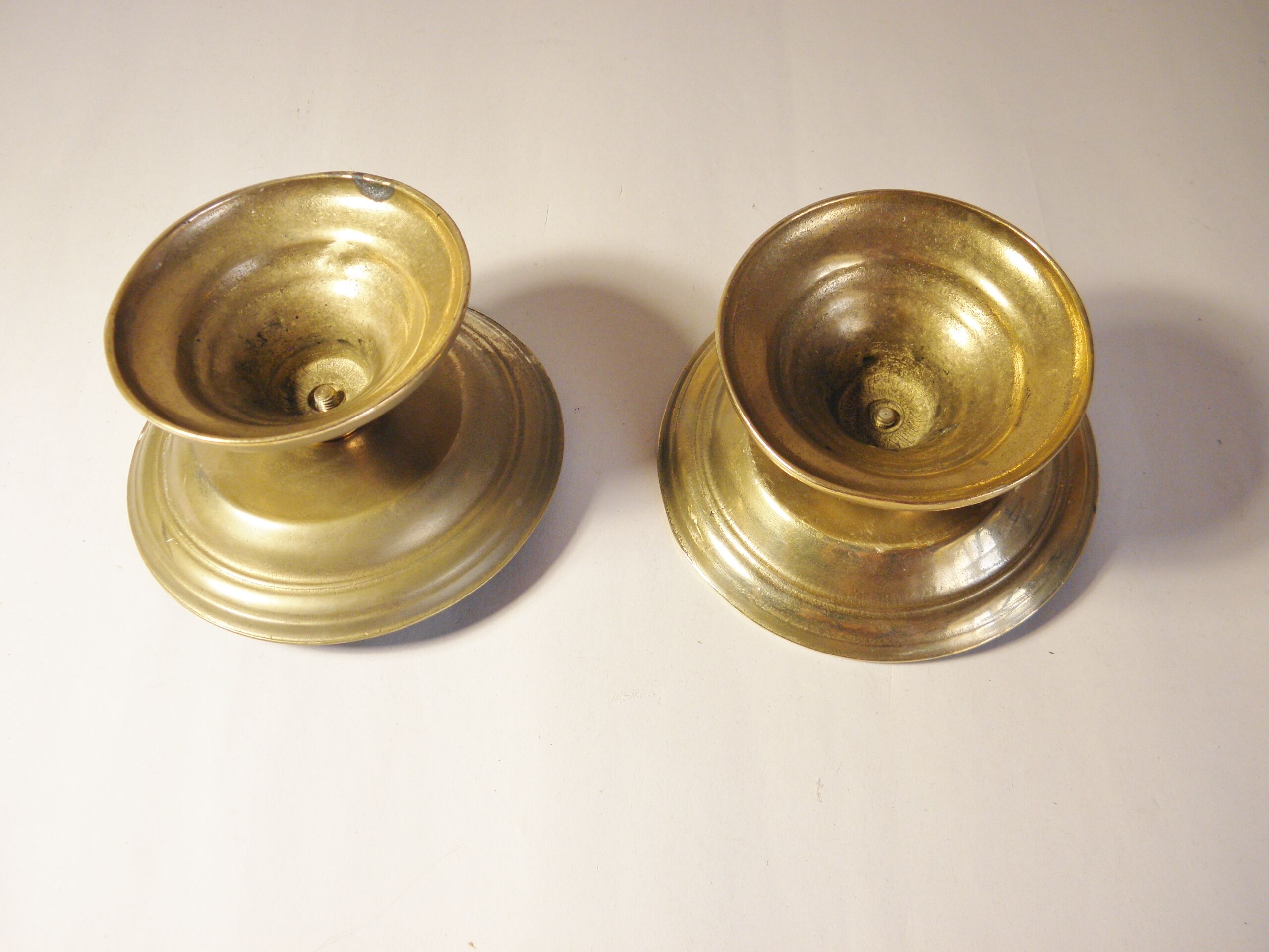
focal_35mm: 34
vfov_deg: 41.8
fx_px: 1246
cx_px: 634
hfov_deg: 54.0
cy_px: 476
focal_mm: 6.2
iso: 100
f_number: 3.7
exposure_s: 1/60
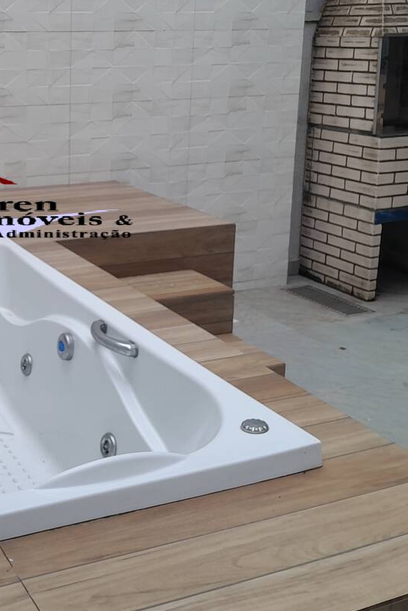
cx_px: 21
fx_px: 816
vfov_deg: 40.6
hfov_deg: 26.9
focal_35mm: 48
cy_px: 206
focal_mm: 3.98
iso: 40
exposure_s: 1/183
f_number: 1.8
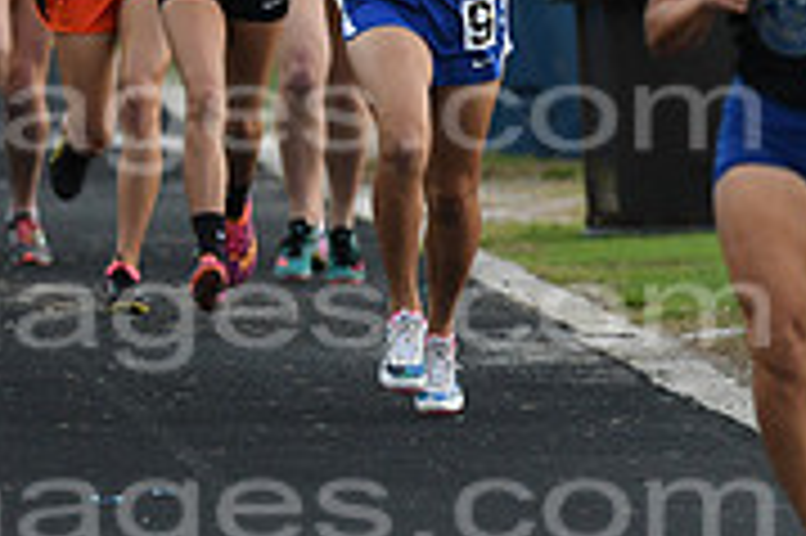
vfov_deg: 0.9
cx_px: -248
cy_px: 20
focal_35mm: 1460
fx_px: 32657
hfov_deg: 1.4
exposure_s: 1/1250
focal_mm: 300
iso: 1250
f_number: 4
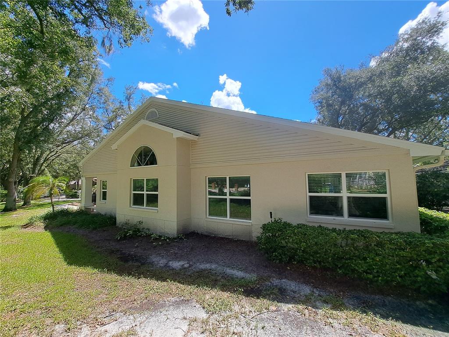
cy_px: 168
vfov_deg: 89.9
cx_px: 224
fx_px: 169
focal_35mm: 13
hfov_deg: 106.2
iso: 50
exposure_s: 1/931
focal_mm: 1.74
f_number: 2.2
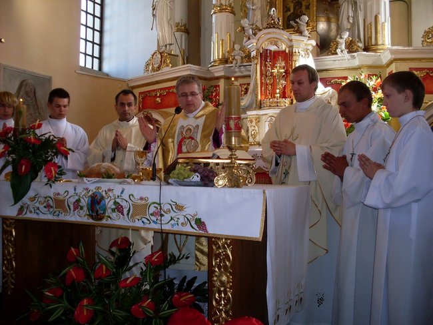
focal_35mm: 38
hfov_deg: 49.0
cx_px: 216
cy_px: 162
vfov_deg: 37.7
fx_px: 475
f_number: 2.8
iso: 100
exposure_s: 1/45
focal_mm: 6.3
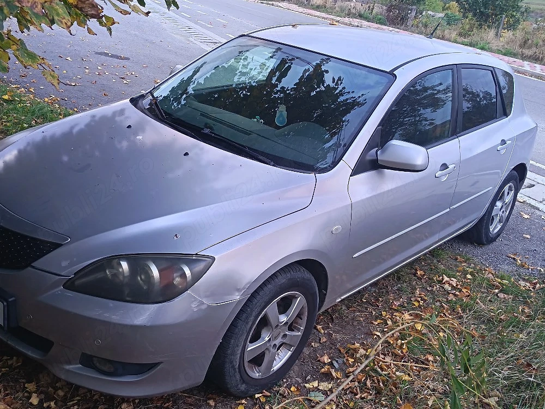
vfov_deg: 40.7
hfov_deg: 52.6
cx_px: 272
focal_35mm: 35
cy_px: 204
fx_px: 551
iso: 694
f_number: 1.75
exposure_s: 1/33.3
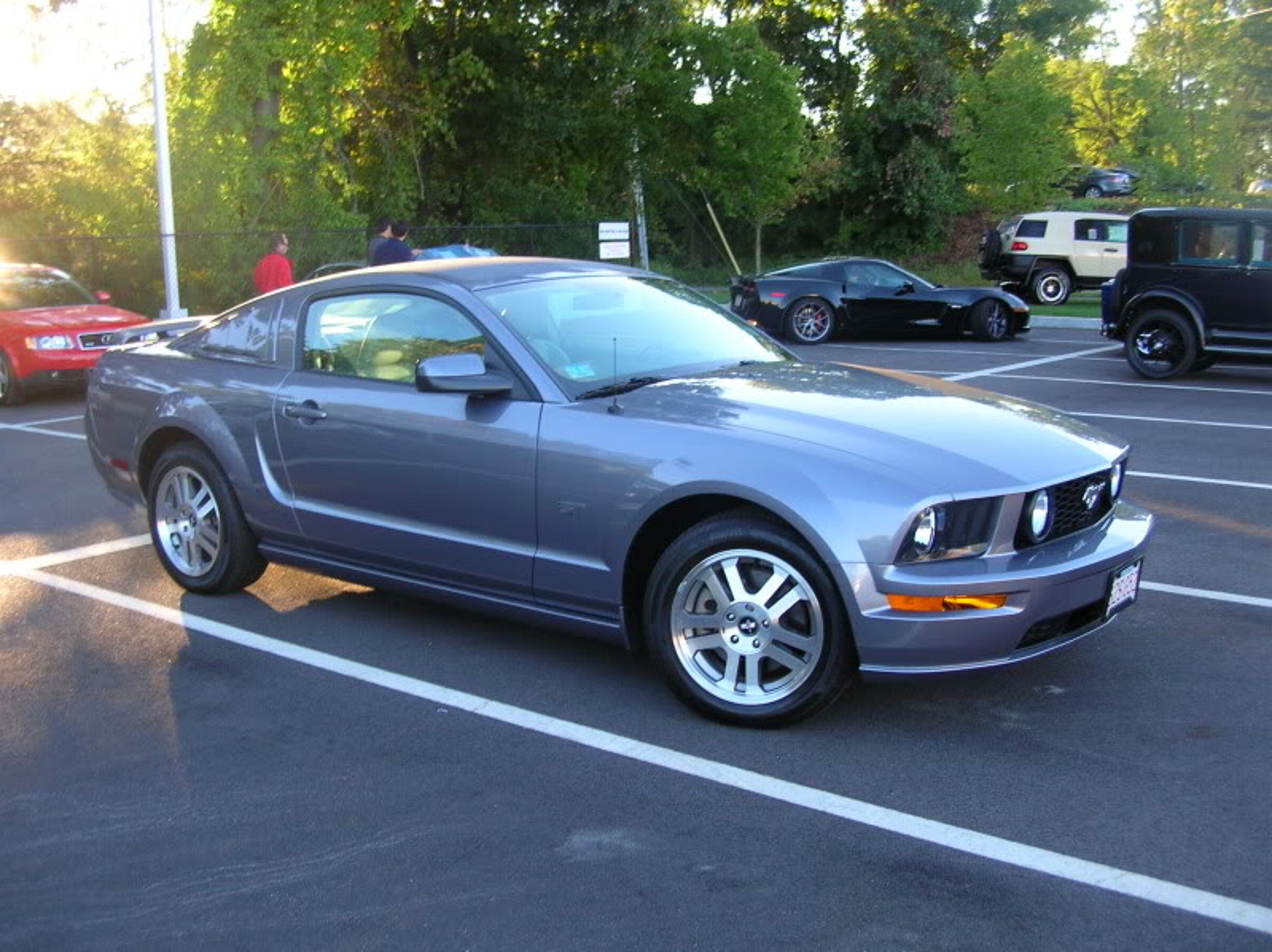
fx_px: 1322
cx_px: 636
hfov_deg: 51.4
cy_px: 476
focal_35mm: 36
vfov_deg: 39.6
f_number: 2.7
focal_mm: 6
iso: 50
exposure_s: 1/65.5
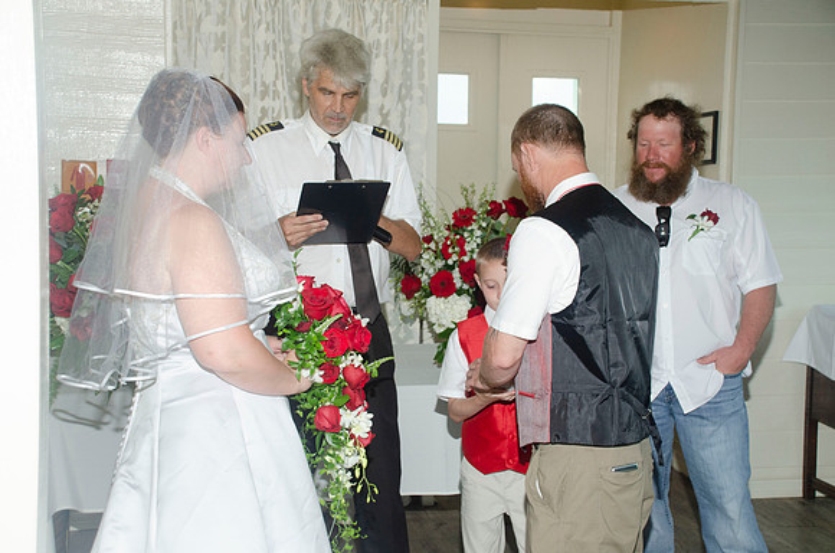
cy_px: 276
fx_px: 1111
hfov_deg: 41.2
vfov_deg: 27.9
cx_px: 418
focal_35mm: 48
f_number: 5.6
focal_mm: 32
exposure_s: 1/250
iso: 400
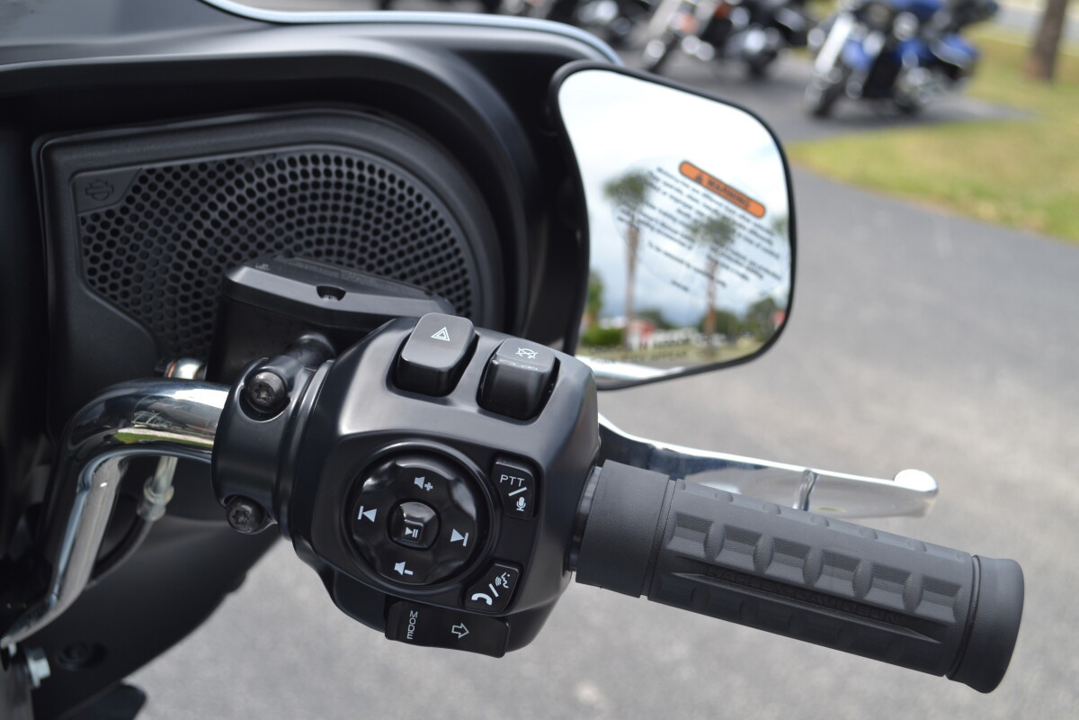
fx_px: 1439
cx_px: 540
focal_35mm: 48
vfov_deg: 28.1
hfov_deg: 41.1
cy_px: 360
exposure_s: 1/160
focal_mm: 32
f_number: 6.3
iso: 100
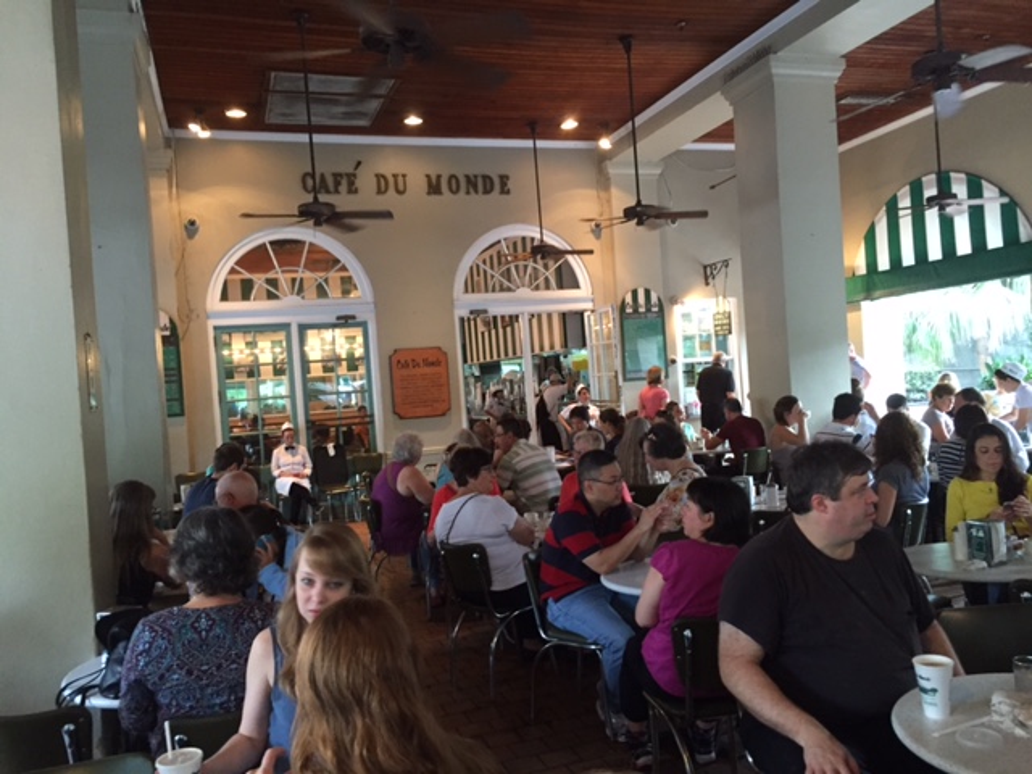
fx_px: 865
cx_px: 516
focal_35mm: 29
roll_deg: +4.2
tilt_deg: -0.5
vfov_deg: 48.2
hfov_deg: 61.7
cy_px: 387
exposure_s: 1/30
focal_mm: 4.15
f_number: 2.2
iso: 200
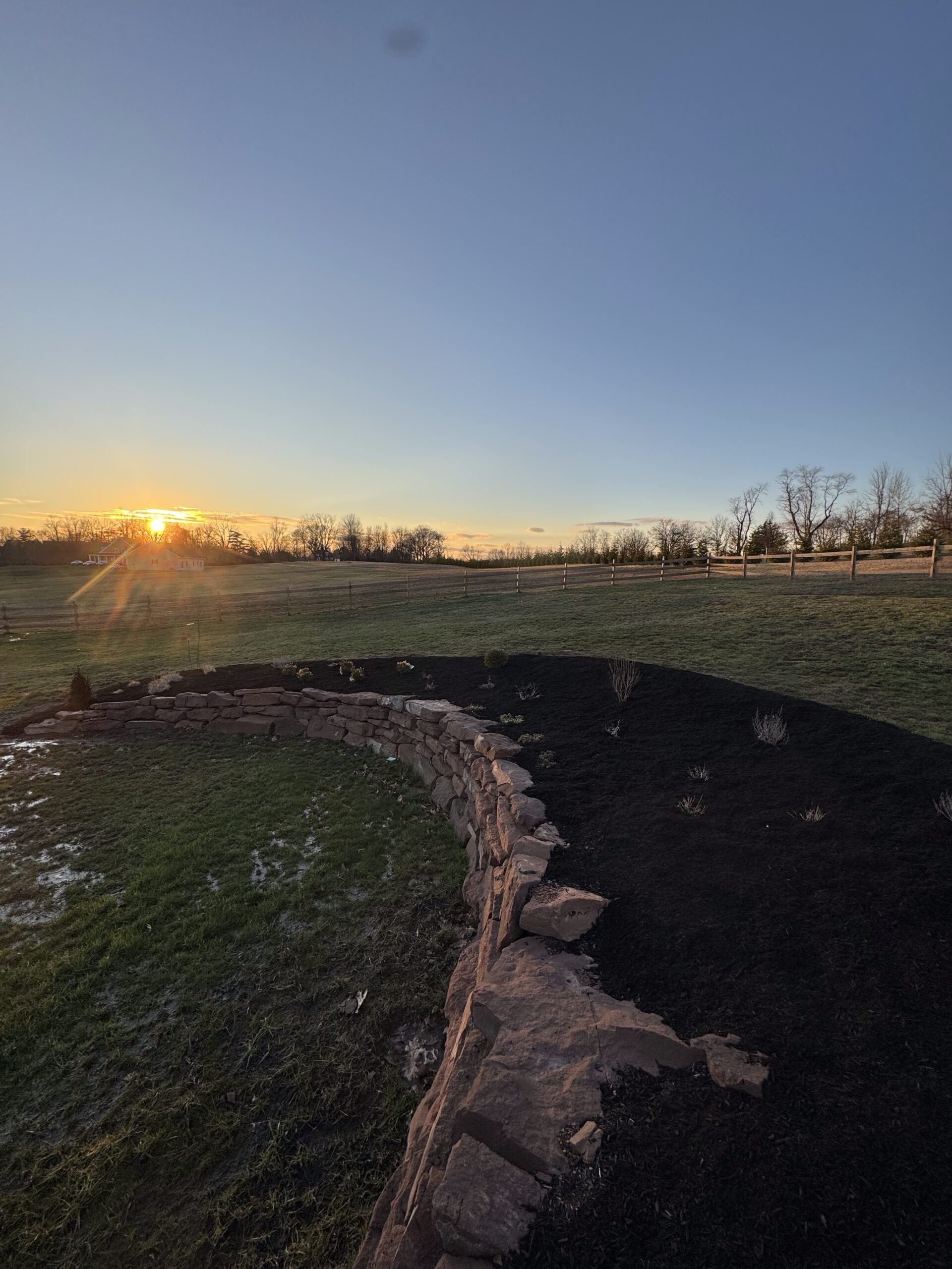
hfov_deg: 85.7
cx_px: 476
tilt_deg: -6.9
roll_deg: -1.1
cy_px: 634
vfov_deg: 102.1
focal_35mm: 14
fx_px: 513
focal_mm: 2.22
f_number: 2.2
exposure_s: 1/522
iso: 40
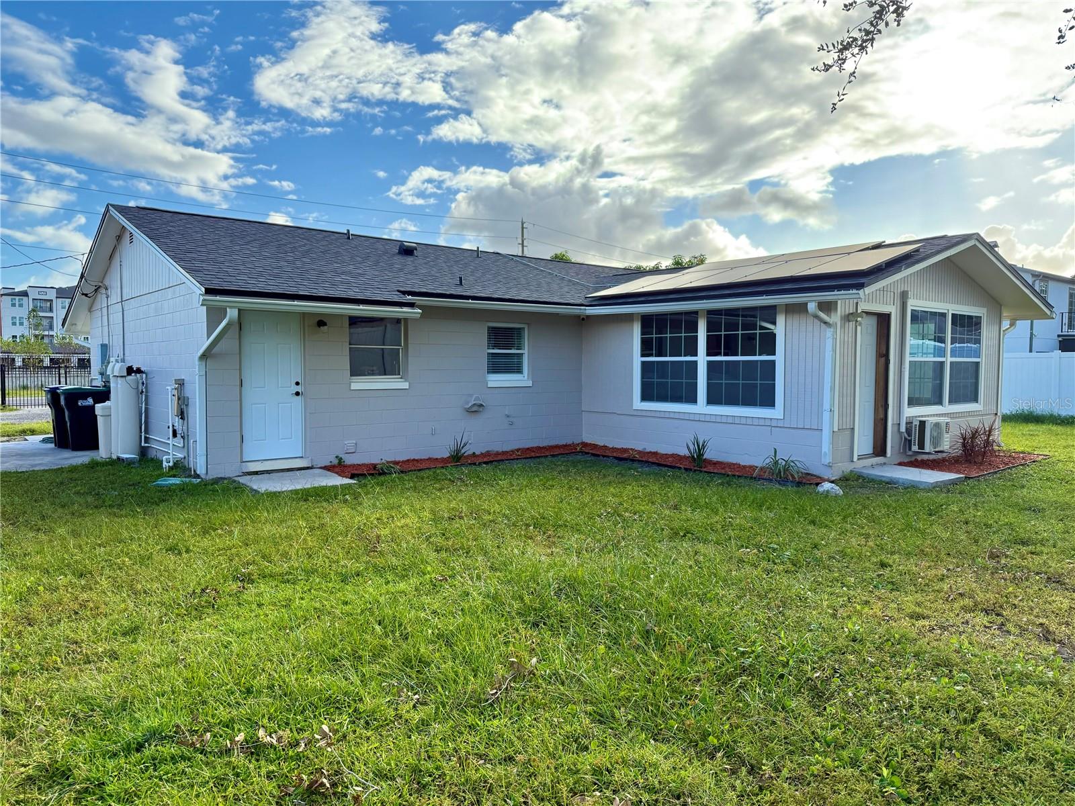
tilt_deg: -1.6
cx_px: 538
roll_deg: -0.1
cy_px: 403
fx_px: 745
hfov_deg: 71.6
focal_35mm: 24
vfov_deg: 56.8
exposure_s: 1/888
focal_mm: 6.76
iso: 100
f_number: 1.78
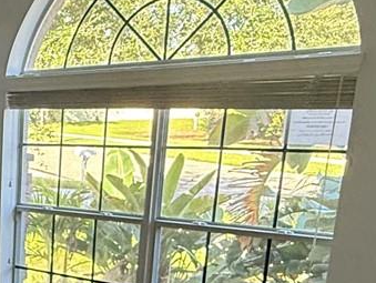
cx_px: -153
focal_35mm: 66
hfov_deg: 24.4
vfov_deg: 21.3
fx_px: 718
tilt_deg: -14.6
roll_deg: +2.3
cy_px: 305
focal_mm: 2.22
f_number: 2.2
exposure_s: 1/99
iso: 250
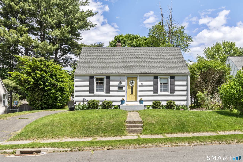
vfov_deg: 37.9
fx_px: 236
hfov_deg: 54.4
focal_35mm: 35
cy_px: 81
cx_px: 122
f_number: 5.6
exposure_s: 1/500
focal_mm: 35
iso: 80
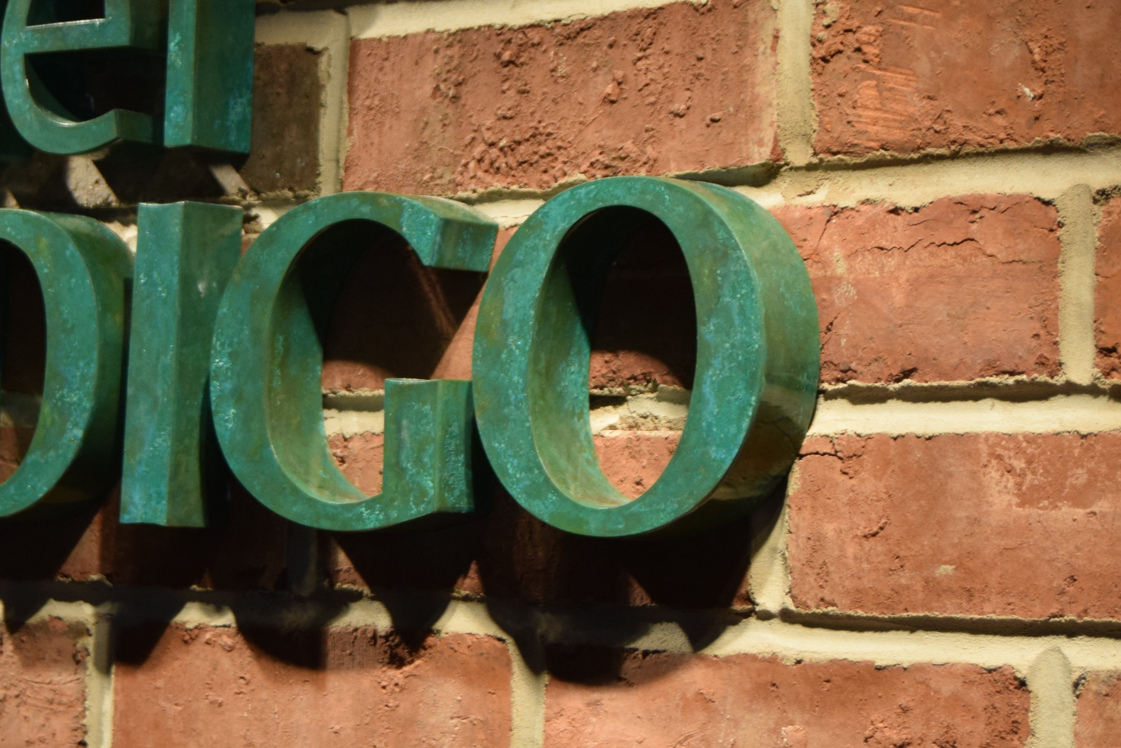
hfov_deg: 16.0
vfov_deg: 10.8
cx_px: 151
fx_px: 3954
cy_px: 285
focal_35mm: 127
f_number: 5
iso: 560
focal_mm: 40
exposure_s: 1/60
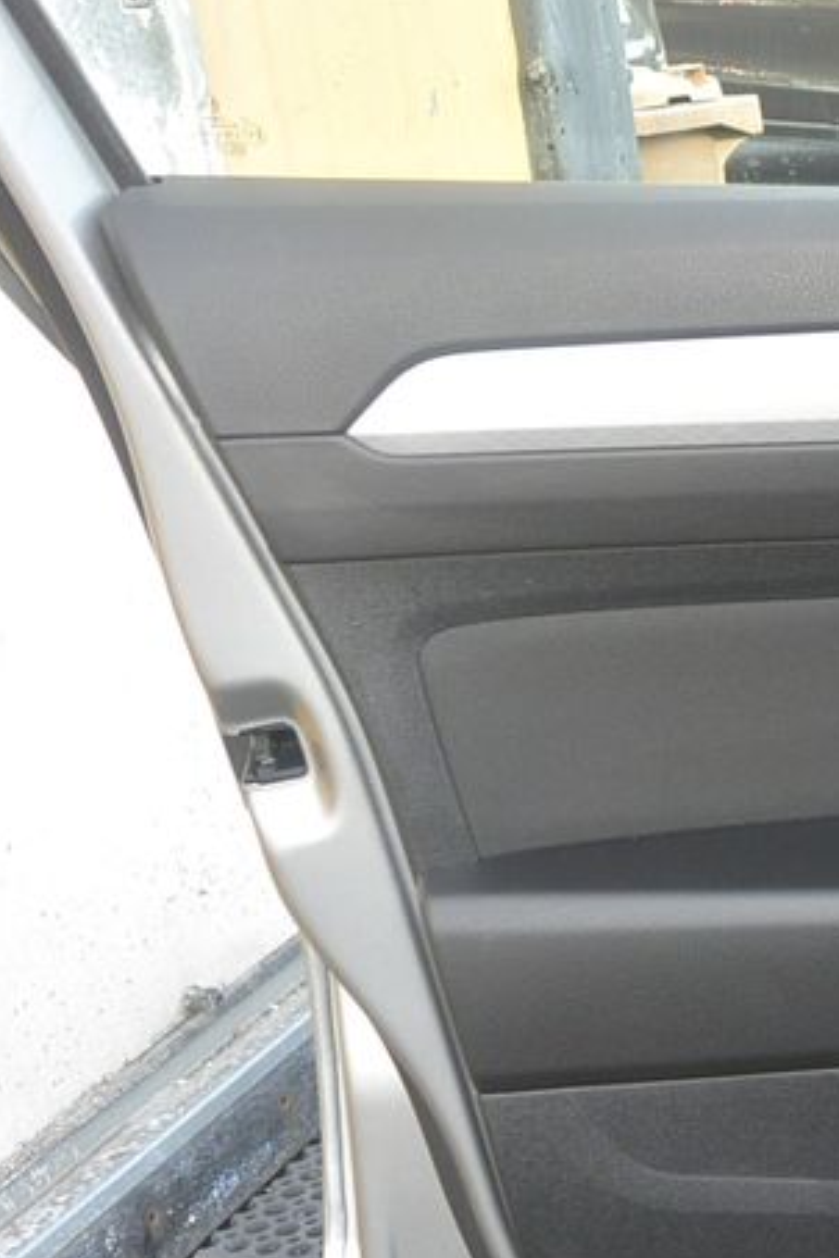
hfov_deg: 19.4
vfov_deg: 32.6
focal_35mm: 61
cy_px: 843
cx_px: 1256
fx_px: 2132
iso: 200
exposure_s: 1/160
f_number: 3.5
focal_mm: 10
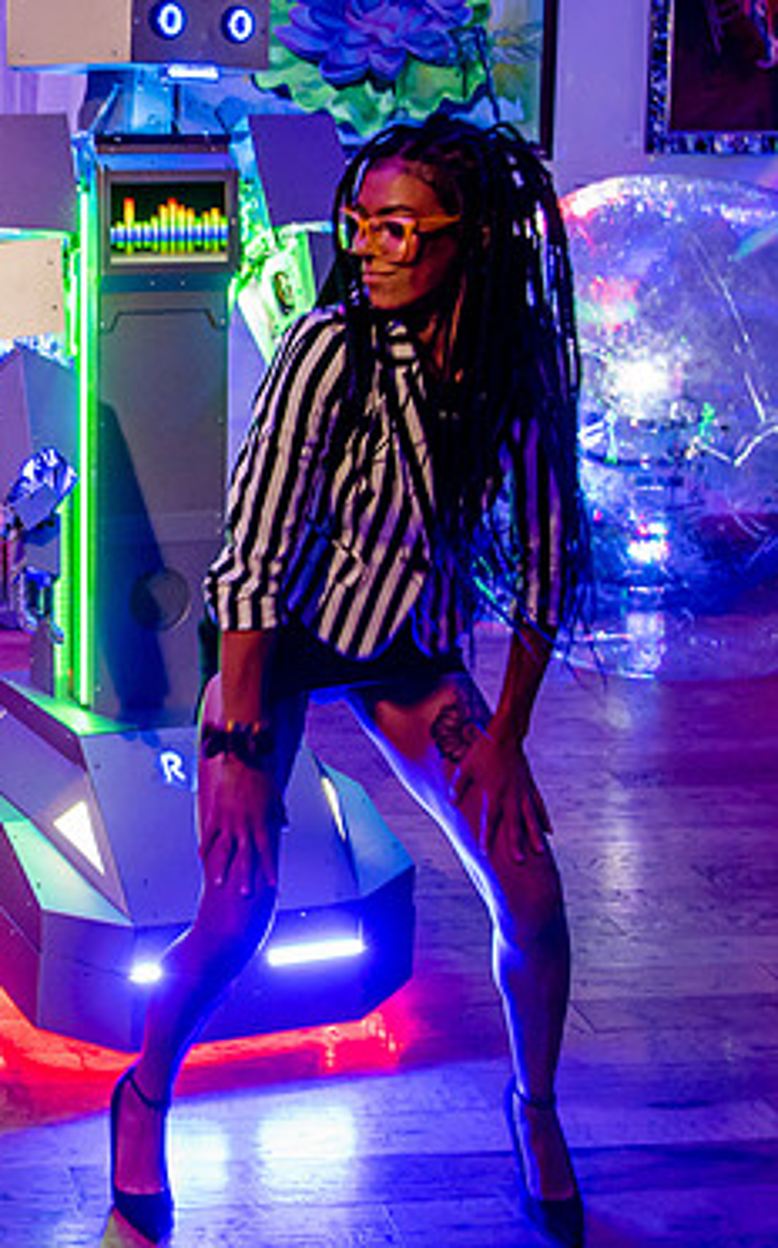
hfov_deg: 21.8
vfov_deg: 36.7
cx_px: -161
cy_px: 463
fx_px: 1869
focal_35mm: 55
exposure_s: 1/60
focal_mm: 24
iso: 2500
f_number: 4
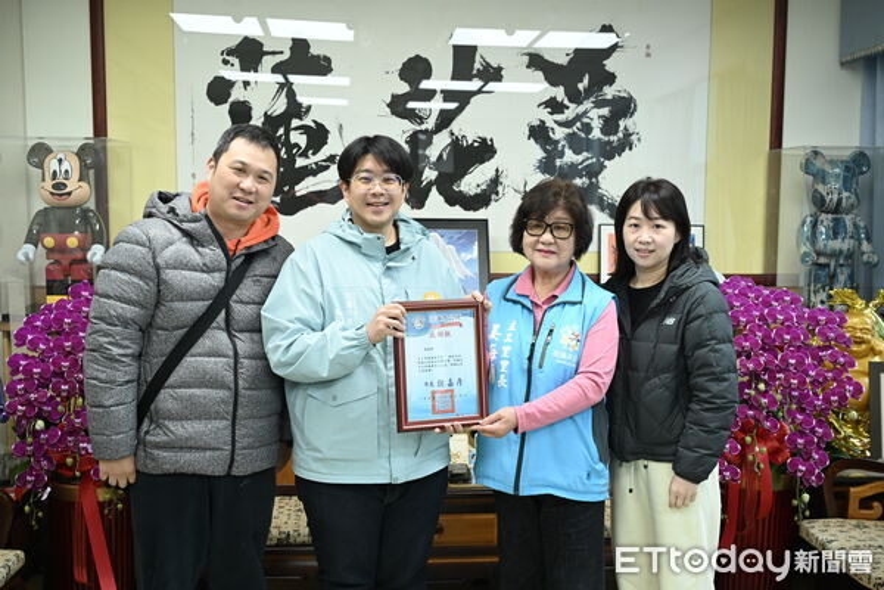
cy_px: 295
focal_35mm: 37
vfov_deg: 35.9
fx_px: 908
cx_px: 442
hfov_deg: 51.9
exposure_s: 1/200
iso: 2000
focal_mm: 37
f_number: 4
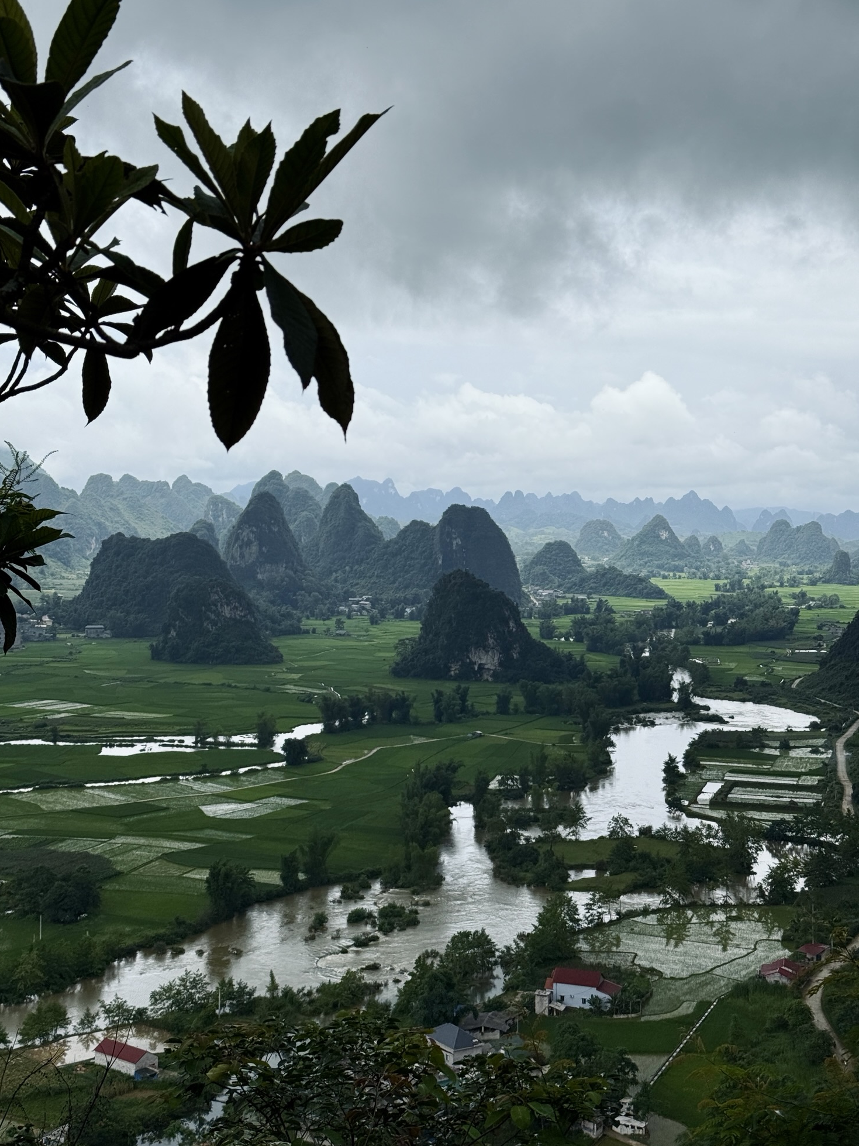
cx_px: 423
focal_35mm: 49
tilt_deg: -2.8
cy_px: 583
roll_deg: -0.6
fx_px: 1621
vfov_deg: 38.9
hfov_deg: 29.7
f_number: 1.78
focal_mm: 6.76
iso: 64
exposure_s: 1/3226
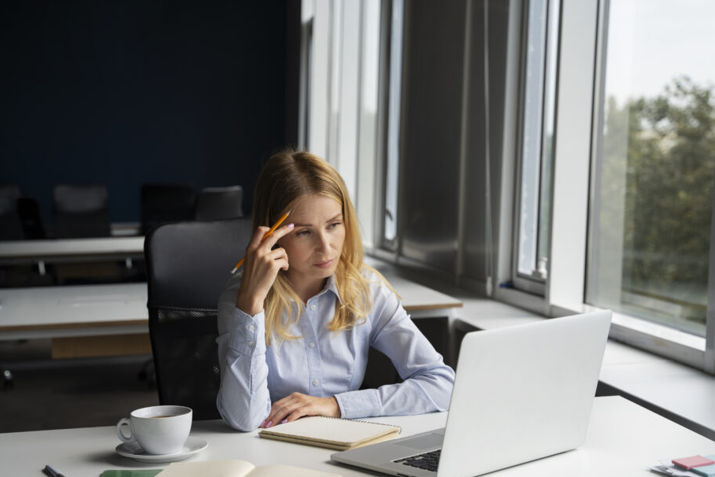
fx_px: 1243
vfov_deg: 21.7
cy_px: 265
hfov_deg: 32.1
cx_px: 364
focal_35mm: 63
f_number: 4
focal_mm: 55.5
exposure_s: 1/160
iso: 125
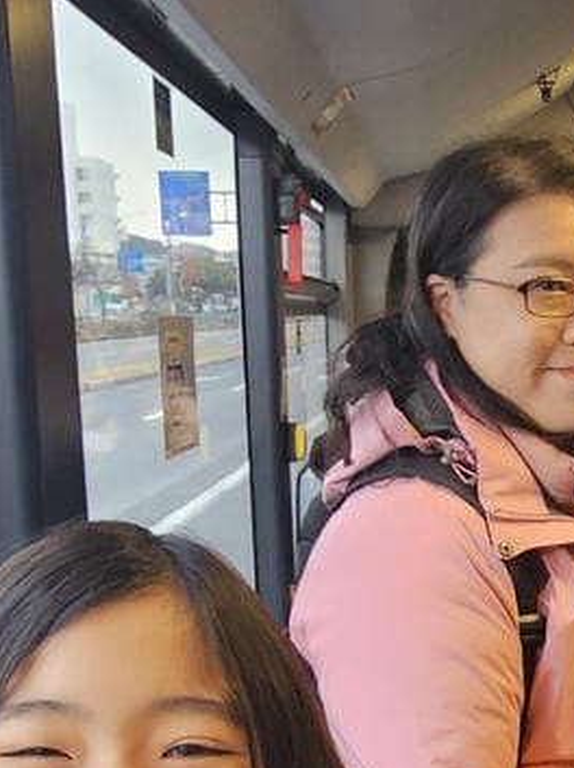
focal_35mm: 59
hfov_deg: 23.9
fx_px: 1307
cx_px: 552
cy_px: 657
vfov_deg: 31.5
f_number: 2.2
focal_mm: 2.2
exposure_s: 1/60
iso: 200
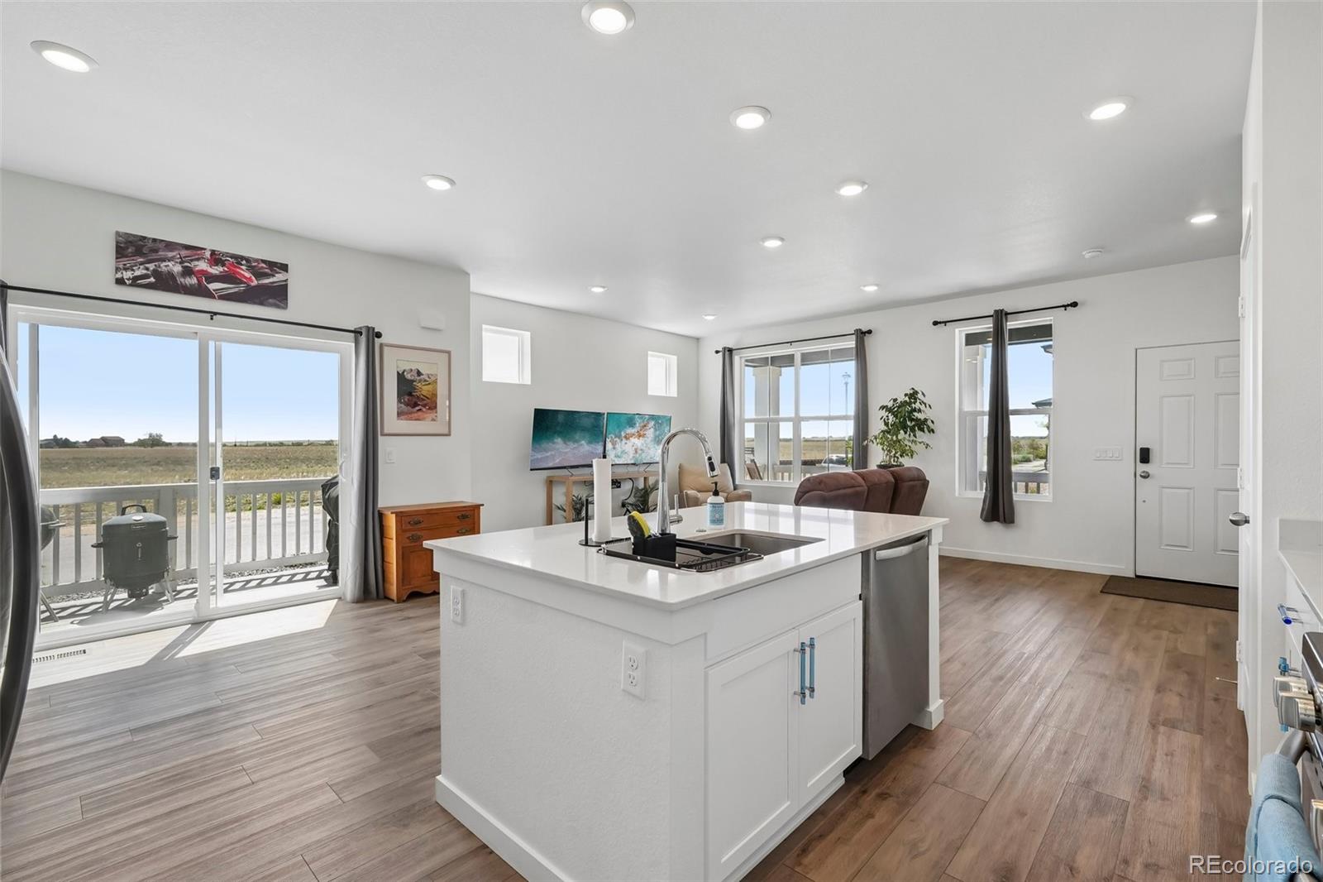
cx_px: 662
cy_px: 441
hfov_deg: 100.4
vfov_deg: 77.3
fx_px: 551
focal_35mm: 15
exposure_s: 1/25
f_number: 8
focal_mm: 10
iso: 800
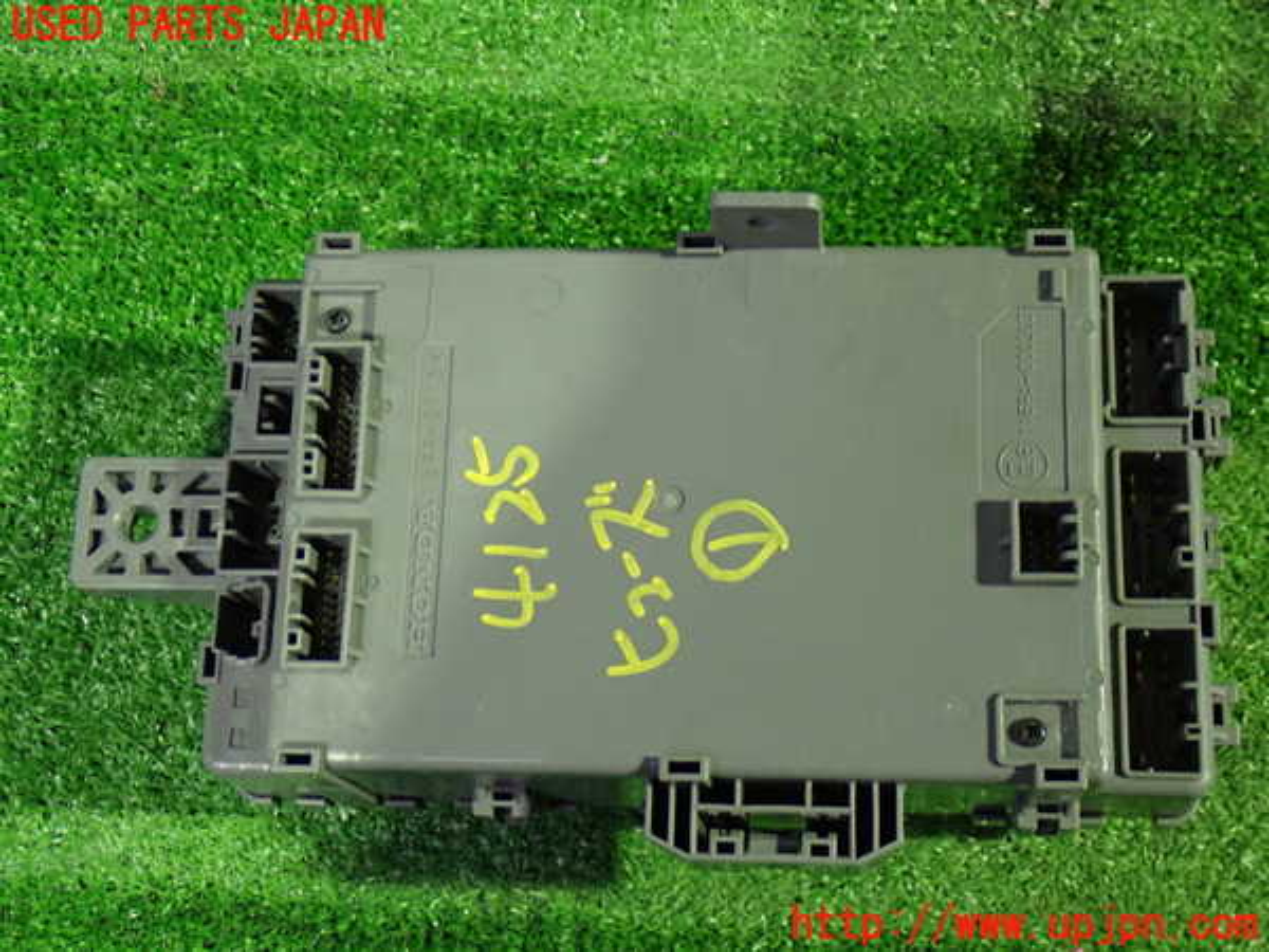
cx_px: 634
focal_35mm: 54
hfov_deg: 35.5
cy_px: 476
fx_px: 1980
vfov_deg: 27.0
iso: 800
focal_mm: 9.65
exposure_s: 1/15
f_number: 3.3
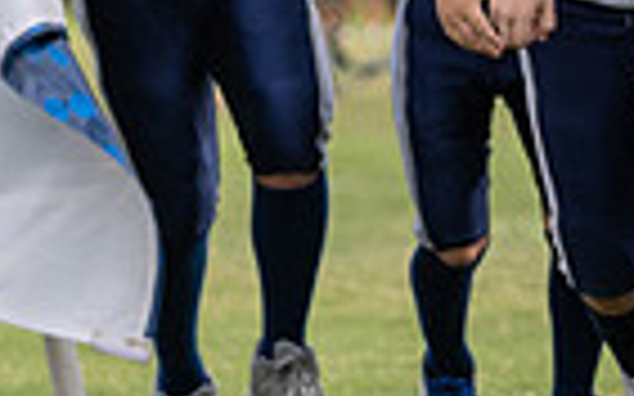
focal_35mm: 665
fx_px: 11486
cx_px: 1005
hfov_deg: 3.2
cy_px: 26
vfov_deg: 2.0
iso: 250
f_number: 3.5
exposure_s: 1/1600
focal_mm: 92
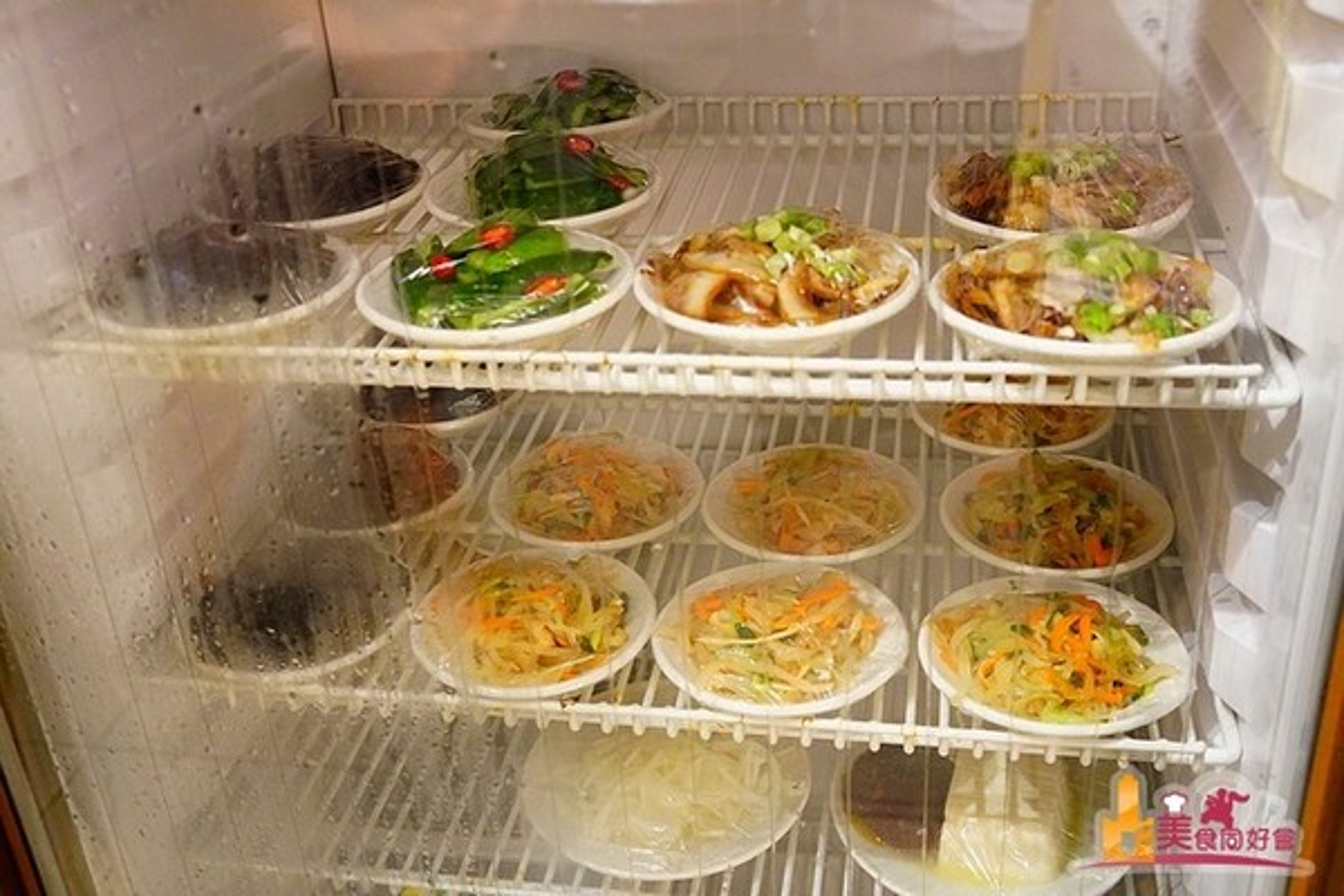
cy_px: 448
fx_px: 1400
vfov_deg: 35.5
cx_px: 672
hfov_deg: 51.3
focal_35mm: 38
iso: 3200
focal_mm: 25
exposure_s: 1/50
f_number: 4
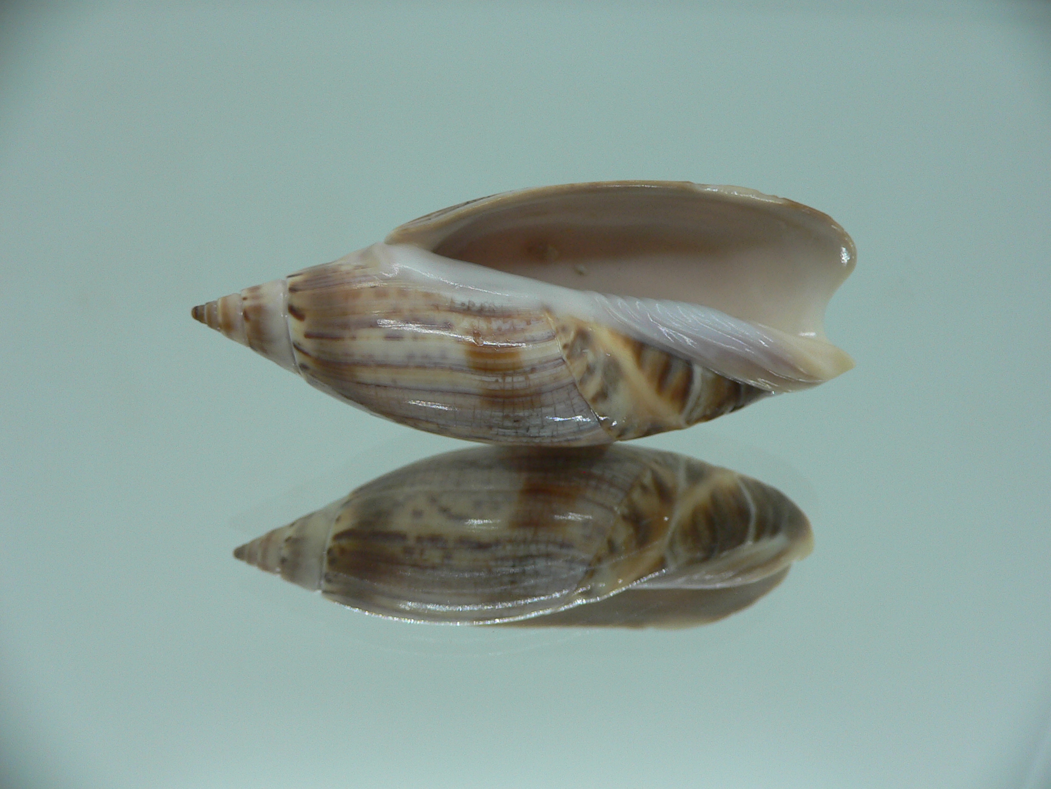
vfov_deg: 40.7
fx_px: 1063
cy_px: 394
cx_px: 526
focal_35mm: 35
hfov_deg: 52.6
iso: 80
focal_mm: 4.6
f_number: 2.8
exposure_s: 1/60
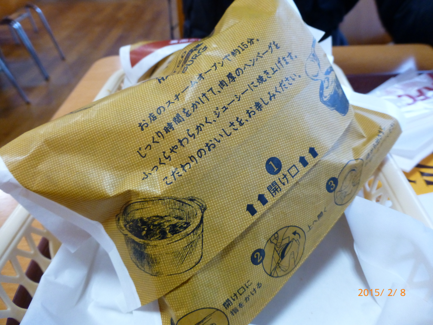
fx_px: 300
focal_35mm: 24
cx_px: 216
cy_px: 162
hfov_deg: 71.6
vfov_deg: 56.8
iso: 400
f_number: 3.3
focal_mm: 4.3
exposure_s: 1/60
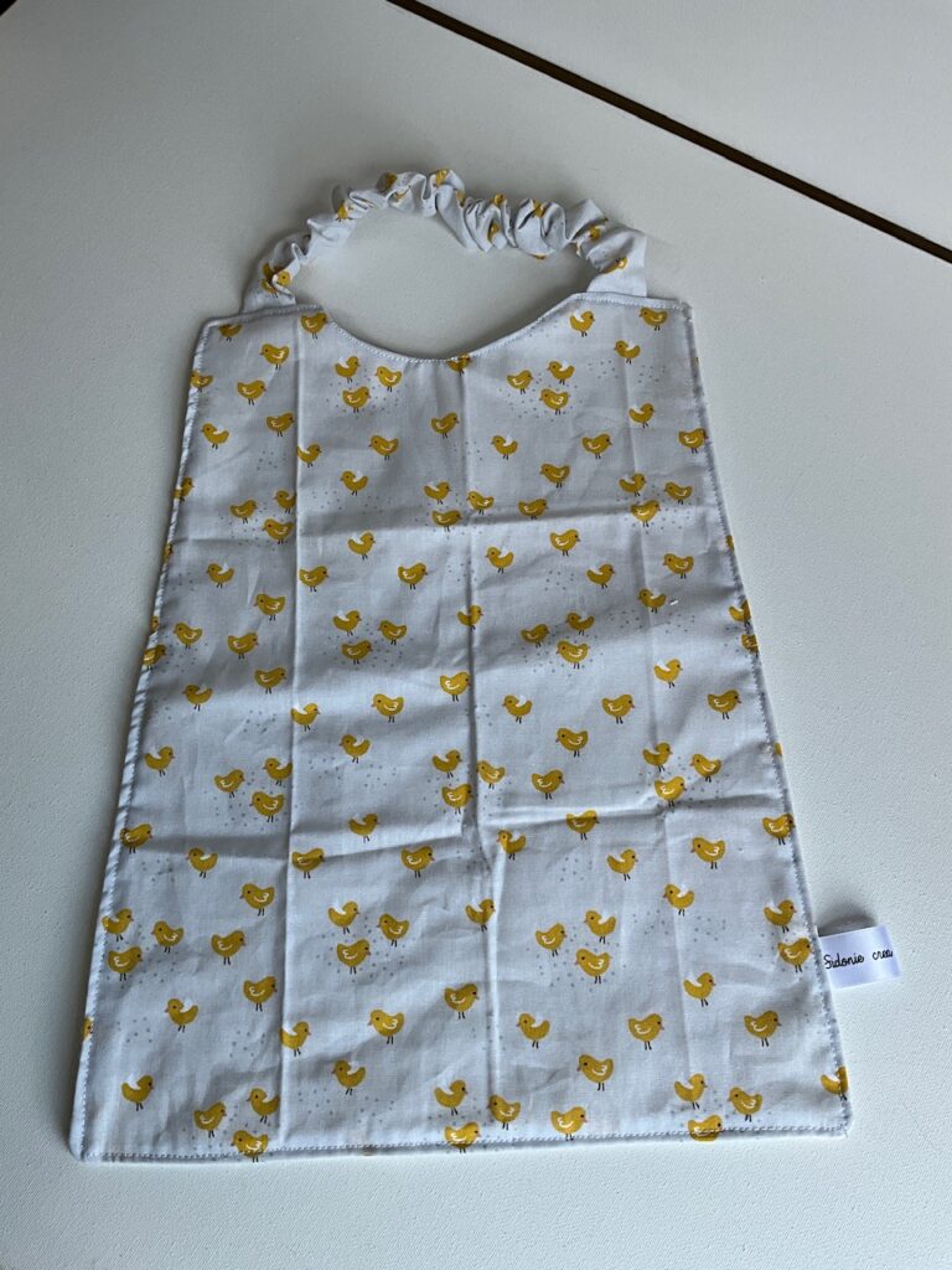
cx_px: 476
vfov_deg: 61.7
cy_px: 635
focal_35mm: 29
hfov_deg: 48.2
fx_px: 1063
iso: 25
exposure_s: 1/391
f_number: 1.8
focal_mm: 3
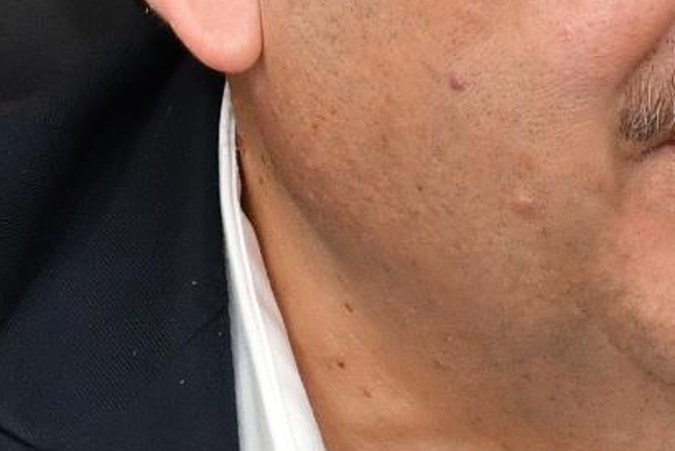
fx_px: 14260
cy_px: 253
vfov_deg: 1.8
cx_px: 601
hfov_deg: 2.7
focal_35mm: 760
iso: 1000
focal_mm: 75
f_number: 5.6
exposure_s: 1/100
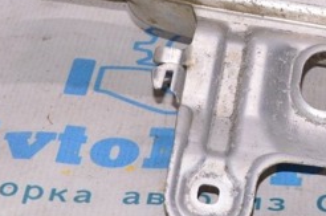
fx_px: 1482
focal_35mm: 164
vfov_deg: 8.3
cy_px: 44
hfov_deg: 12.4
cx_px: 307
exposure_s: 1/200
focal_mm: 42
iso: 1600
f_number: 8
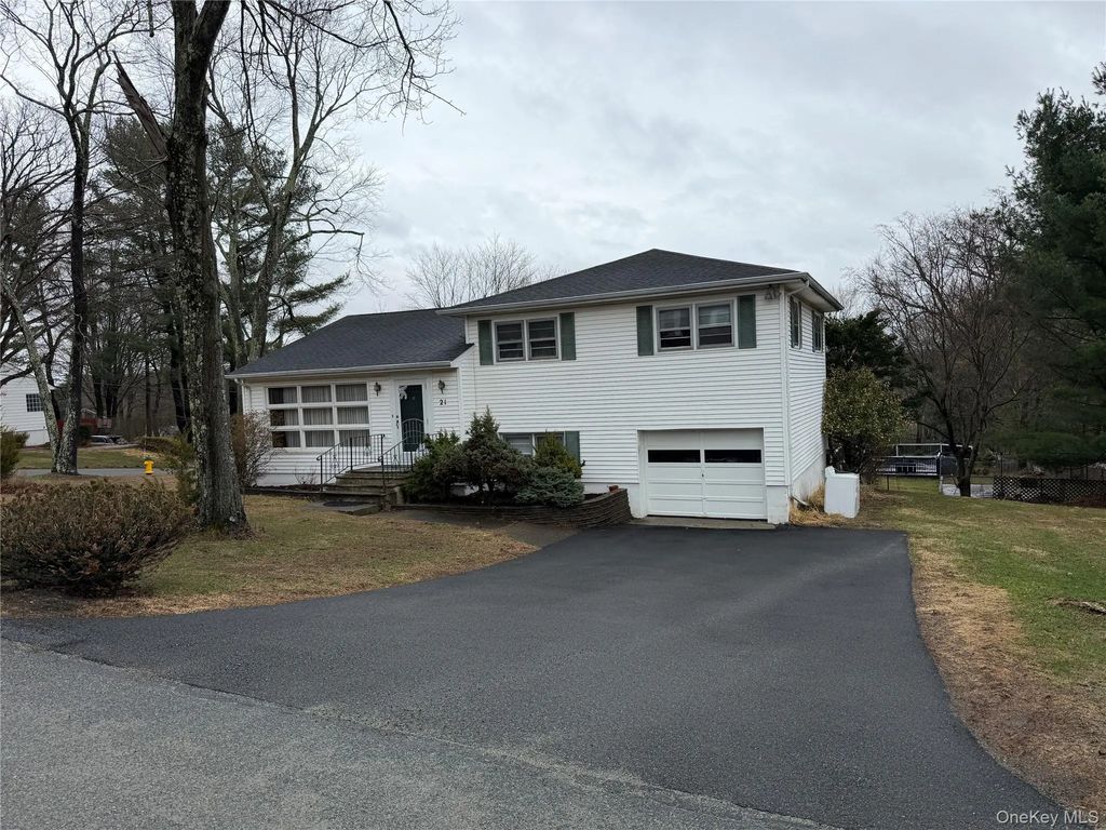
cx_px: 553
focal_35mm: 24
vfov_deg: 56.8
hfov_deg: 71.6
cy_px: 415
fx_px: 767
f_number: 1.78
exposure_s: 1/3425
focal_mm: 6.76
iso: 80
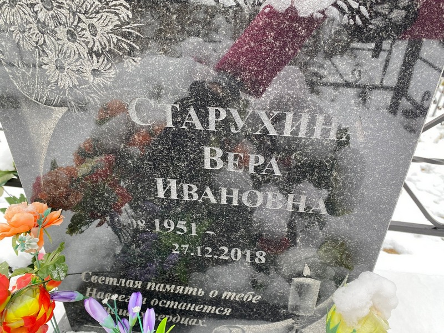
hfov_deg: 67.3
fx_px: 333
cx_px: 222
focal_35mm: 26
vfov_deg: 53.1
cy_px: 166
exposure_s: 1/121
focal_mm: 4.25
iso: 125
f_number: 1.8
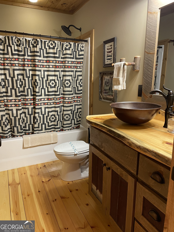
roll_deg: +0.0
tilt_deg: -11.7
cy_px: 116
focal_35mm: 26
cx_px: 87
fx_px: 174
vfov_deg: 67.3
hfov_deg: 53.1
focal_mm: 4.2
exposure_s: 1/60
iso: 250
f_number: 1.6
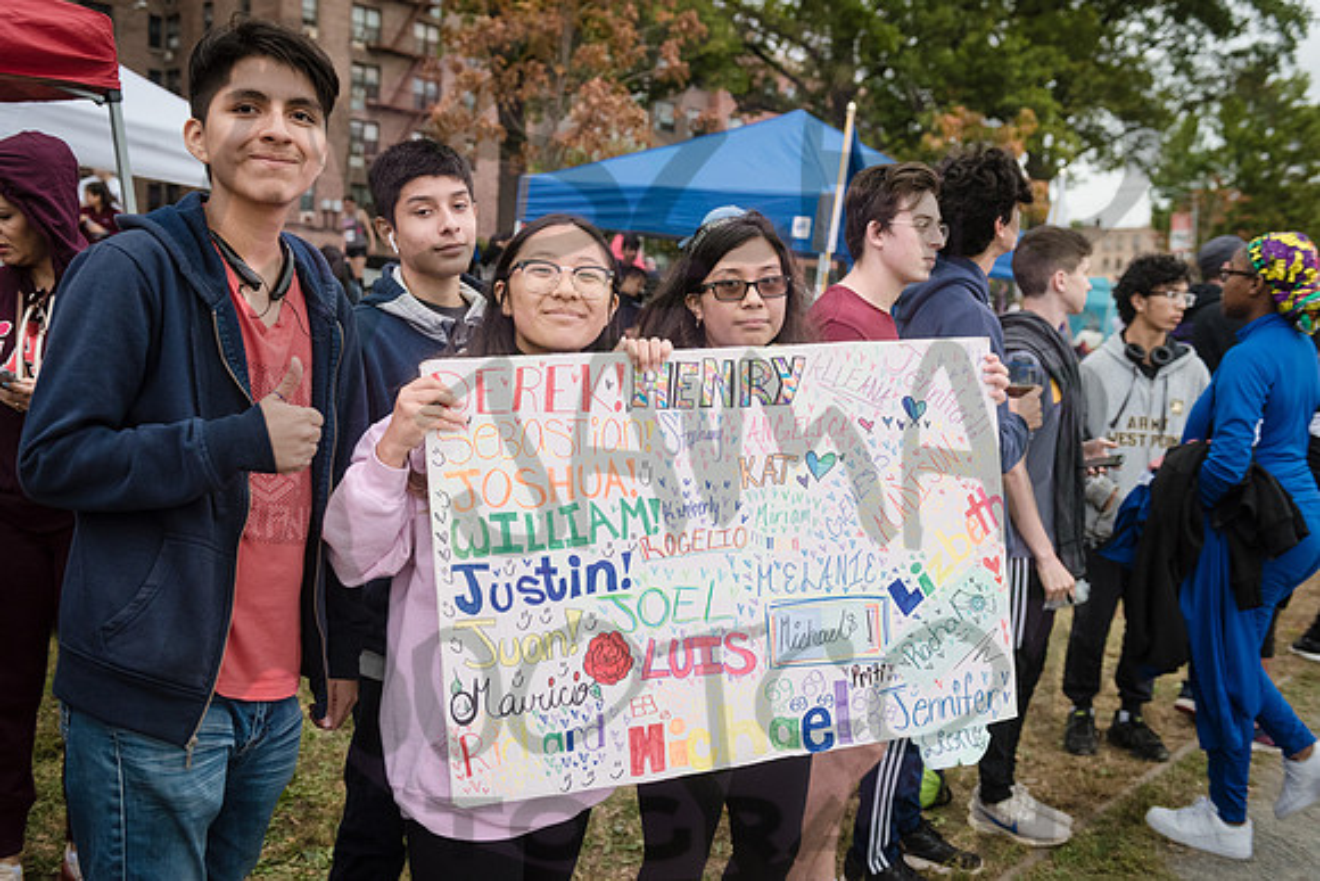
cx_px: 660
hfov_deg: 55.8
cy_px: 440
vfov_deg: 38.9
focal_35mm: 34
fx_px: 1247
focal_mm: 34
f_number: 4
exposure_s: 1/3200
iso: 1600
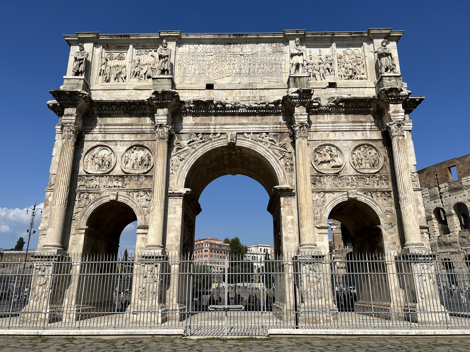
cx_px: 235
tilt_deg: +17.2
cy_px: 176
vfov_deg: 53.1
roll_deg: +0.8
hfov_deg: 67.3
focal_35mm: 26
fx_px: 353
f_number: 1.5
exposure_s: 1/8000
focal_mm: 5.7
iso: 50
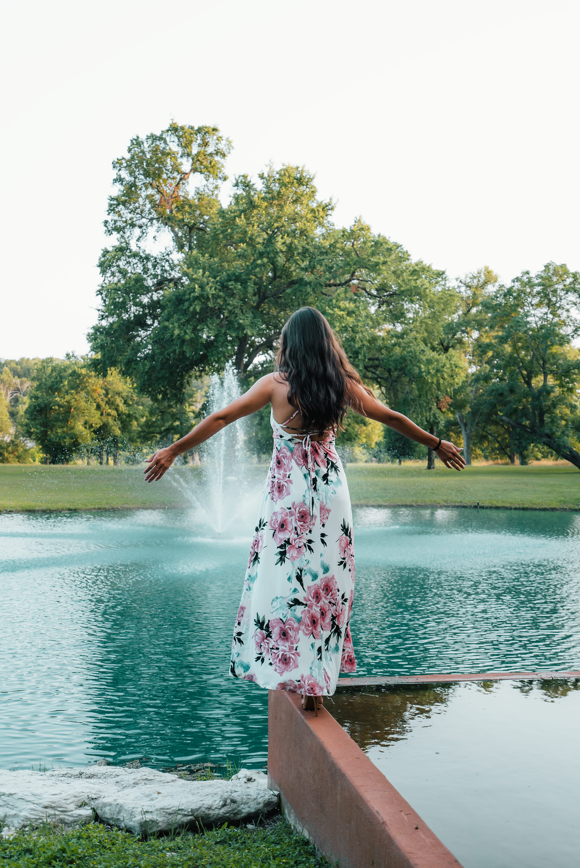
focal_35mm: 35
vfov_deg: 54.4
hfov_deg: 37.9
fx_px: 845
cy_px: 434
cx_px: 290
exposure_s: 1/320
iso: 200
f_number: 4
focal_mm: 35
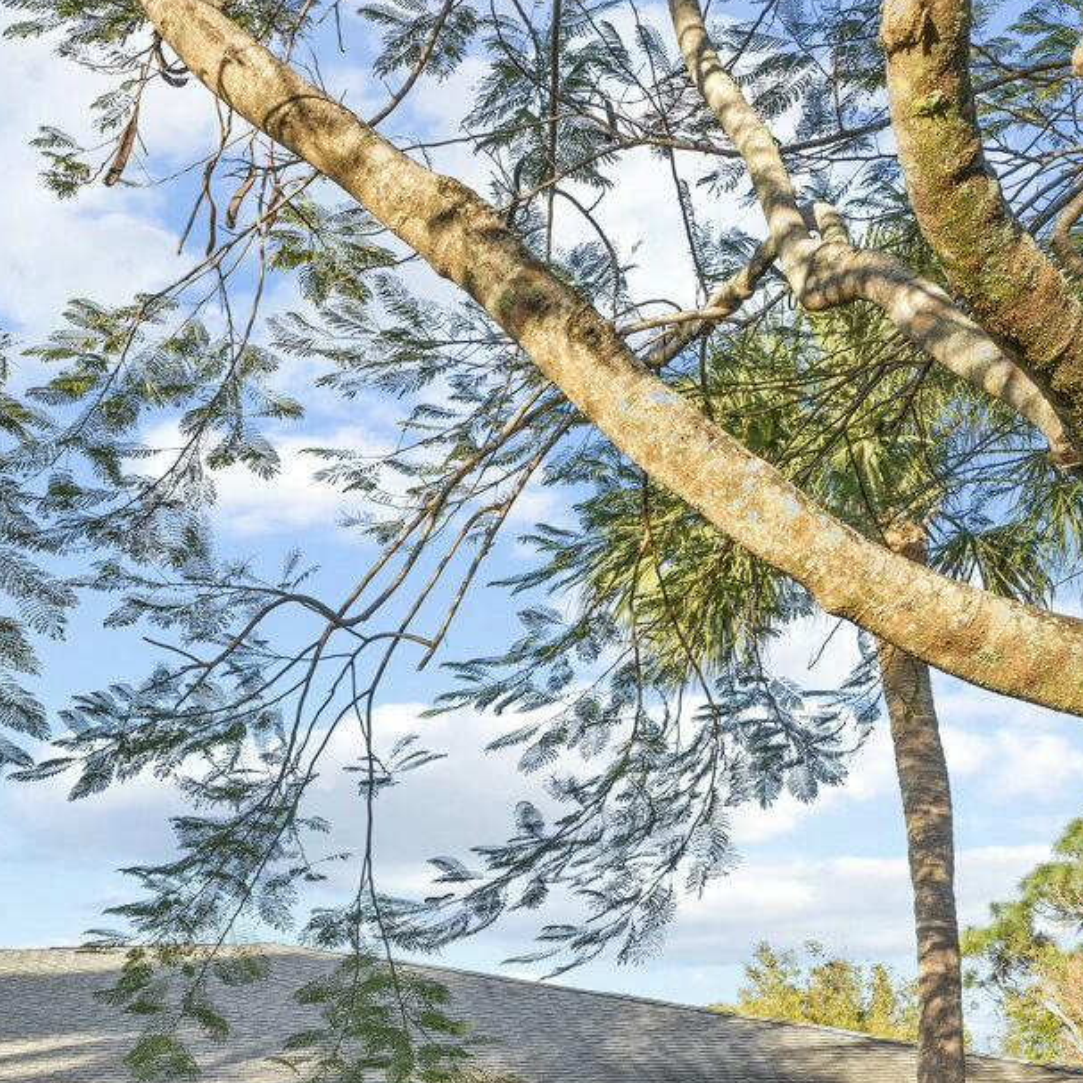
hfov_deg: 32.0
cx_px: 111
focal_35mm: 51
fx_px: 1796
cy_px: 1248
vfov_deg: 29.5
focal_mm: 14.5
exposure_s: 1/13
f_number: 8
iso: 64
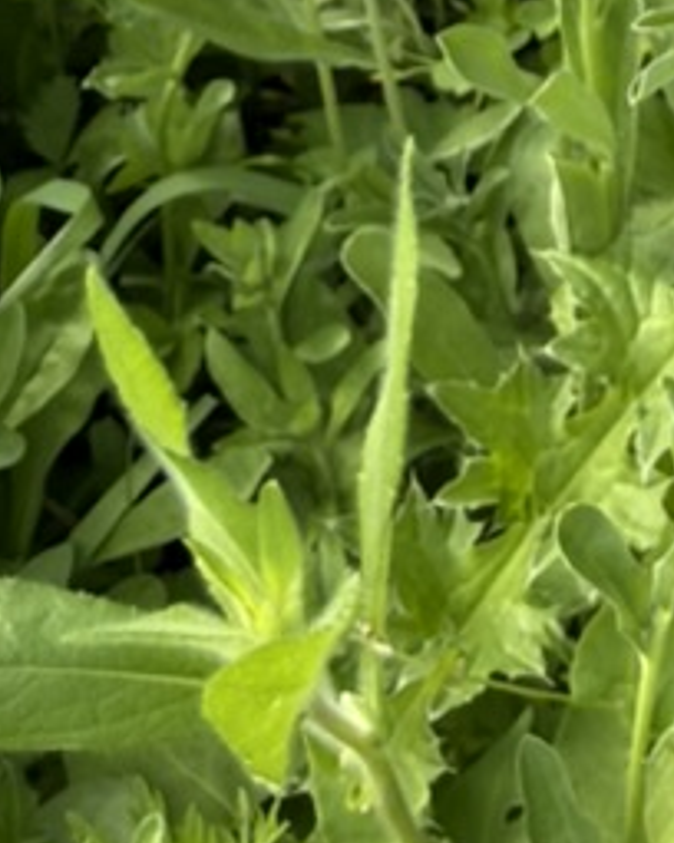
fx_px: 2344
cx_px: 1153
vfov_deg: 18.5
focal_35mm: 94
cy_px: -347
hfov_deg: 14.6
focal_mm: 2.22
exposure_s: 1/222
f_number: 2.2
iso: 40
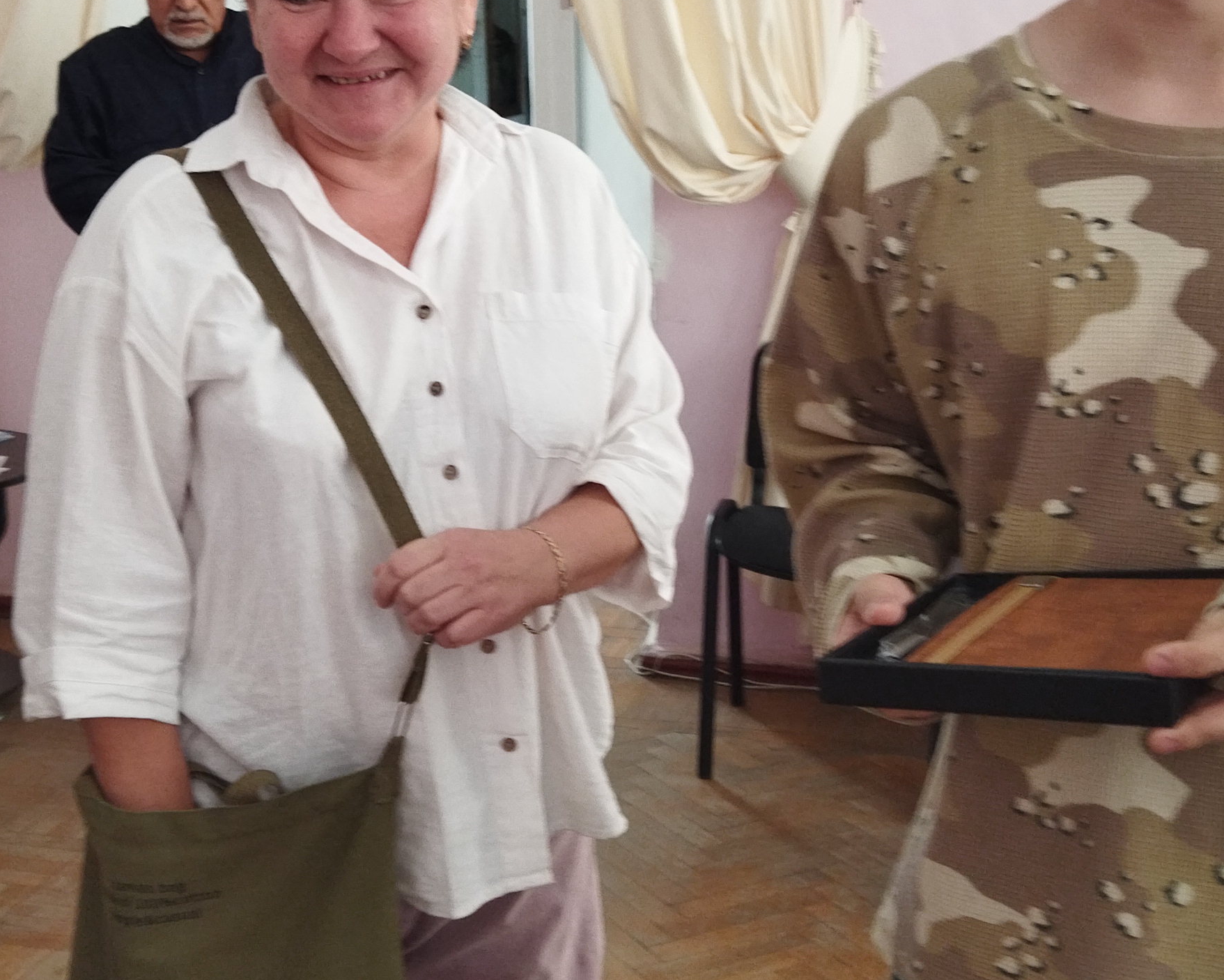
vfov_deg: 25.3
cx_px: 566
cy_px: 377
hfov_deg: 31.4
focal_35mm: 60
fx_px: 2174
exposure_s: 1/100
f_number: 1.79
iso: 166
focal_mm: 4.71
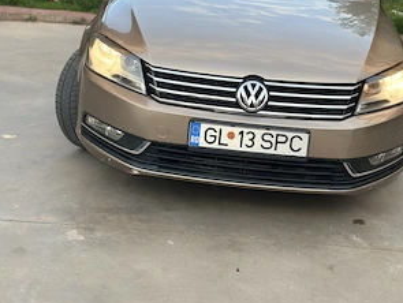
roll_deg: -5.2
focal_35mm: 65
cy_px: 71
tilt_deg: -12.3
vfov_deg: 22.4
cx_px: 204
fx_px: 758
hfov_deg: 29.8
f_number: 1.78
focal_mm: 6.86
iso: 80
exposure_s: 1/424
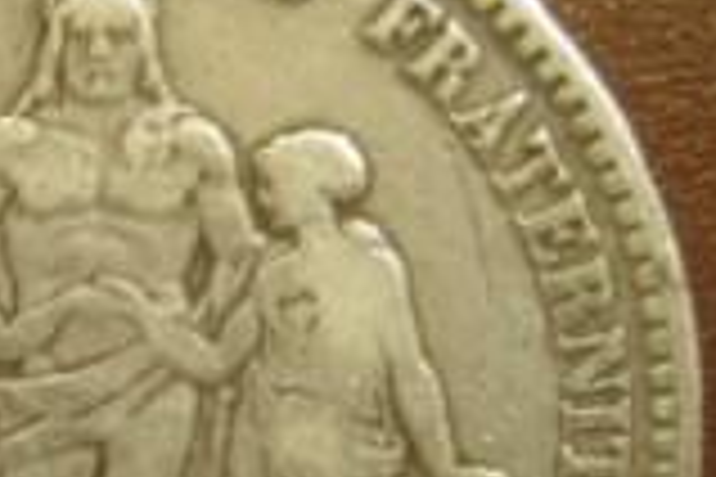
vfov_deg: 9.2
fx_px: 2963
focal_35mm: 149
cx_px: 54
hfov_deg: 13.6
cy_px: 405
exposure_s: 1/25
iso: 800
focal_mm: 9.13
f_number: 4
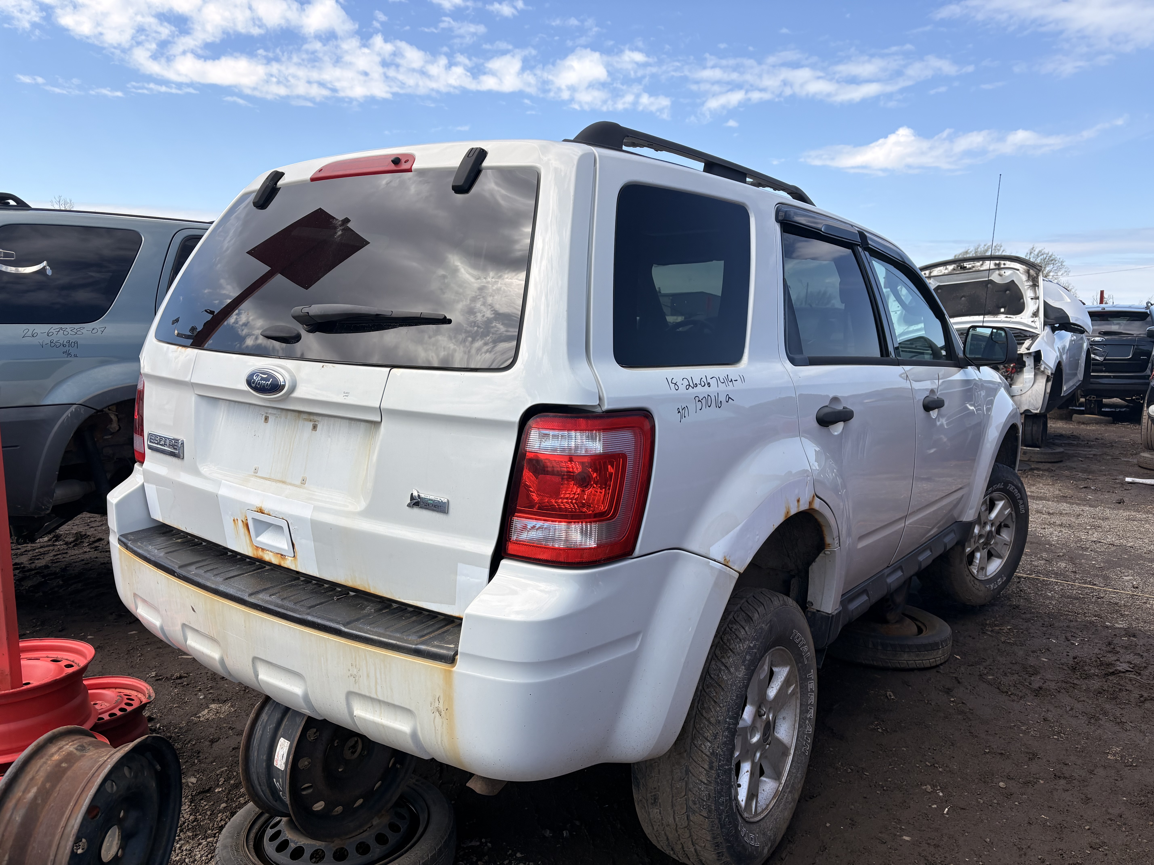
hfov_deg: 67.3
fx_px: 867
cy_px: 432
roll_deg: -0.3
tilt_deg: -7.3
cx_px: 577
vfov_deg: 53.1
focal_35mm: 26
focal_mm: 5.96
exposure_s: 1/2451
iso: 50
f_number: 1.6
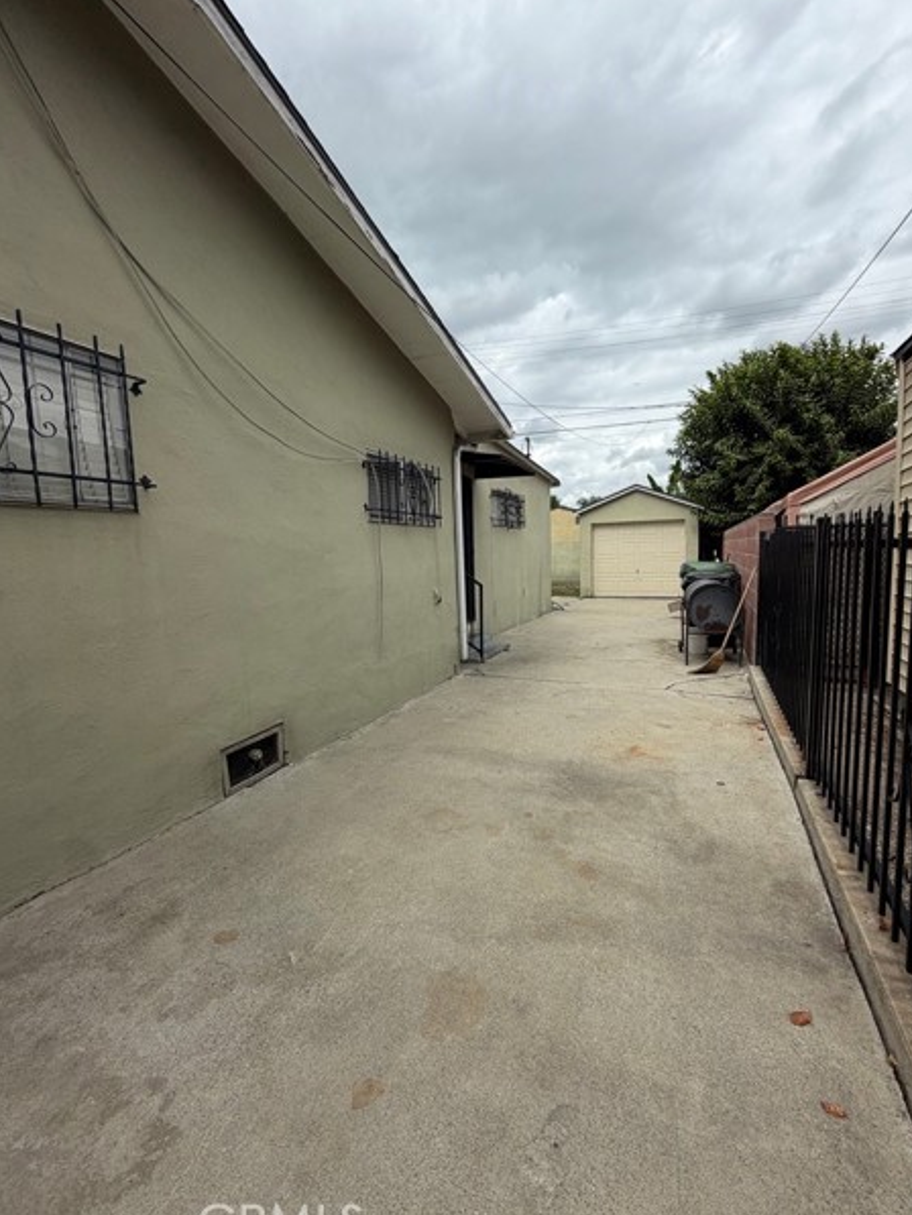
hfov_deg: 81.7
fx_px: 527
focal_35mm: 15
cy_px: 600
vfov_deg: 98.2
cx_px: 468
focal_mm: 2.22
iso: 20
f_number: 2.2
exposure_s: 1/799
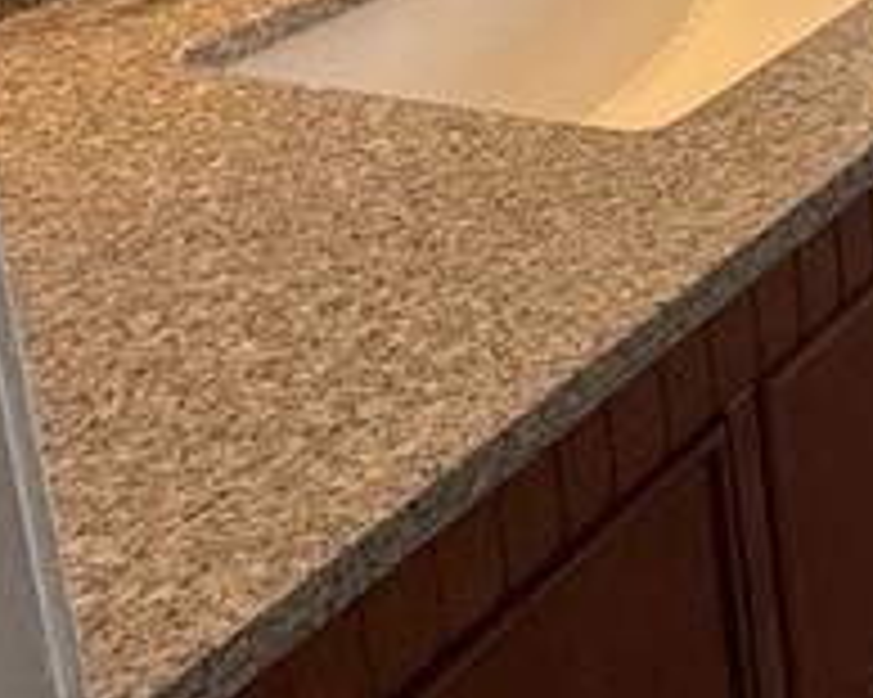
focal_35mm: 76
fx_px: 1963
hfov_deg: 19.4
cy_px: -324
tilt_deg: -12.1
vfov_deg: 18.1
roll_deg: -0.5
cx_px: 1539
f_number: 2.2
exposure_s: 1/121
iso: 125
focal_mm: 2.22
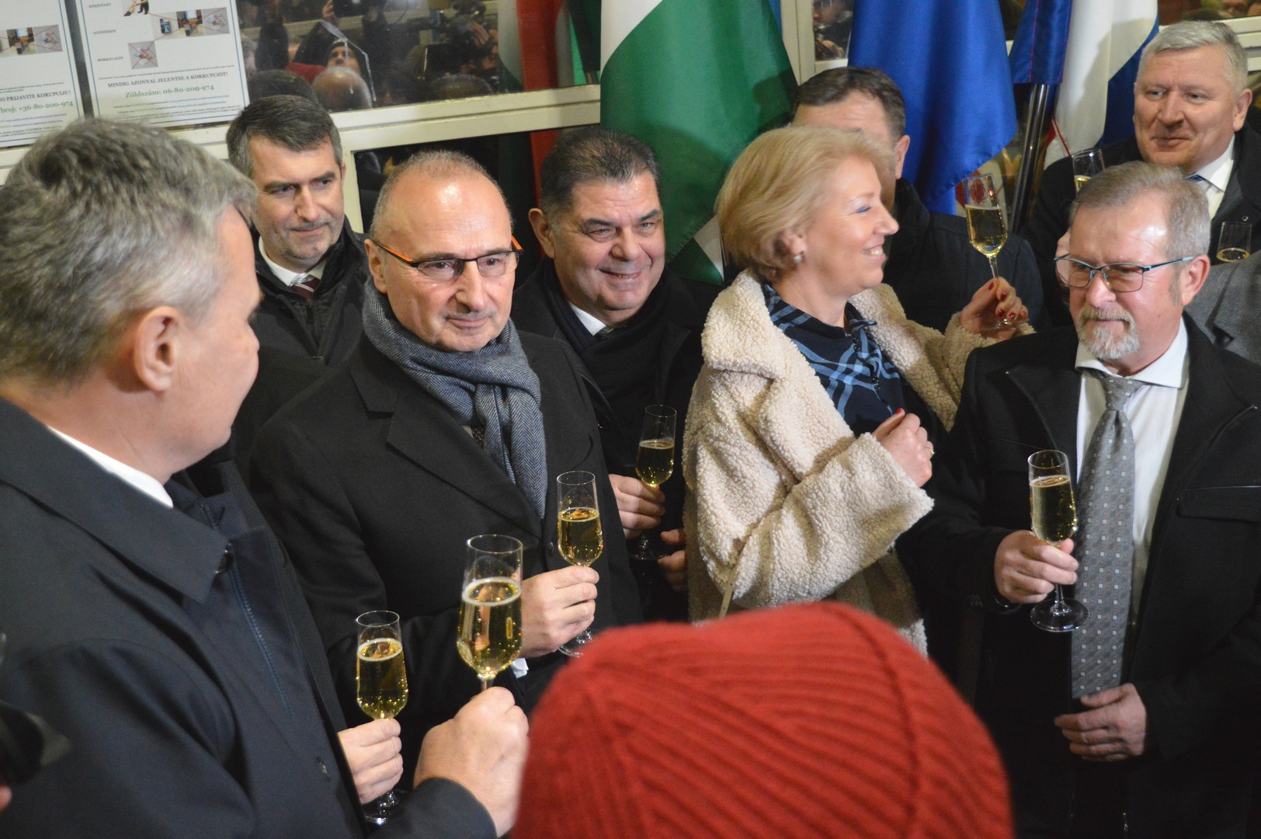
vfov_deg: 29.8
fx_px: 1575
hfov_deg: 43.6
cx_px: 630
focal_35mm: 45
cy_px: 420
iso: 3200
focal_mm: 30
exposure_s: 1/100
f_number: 4.2
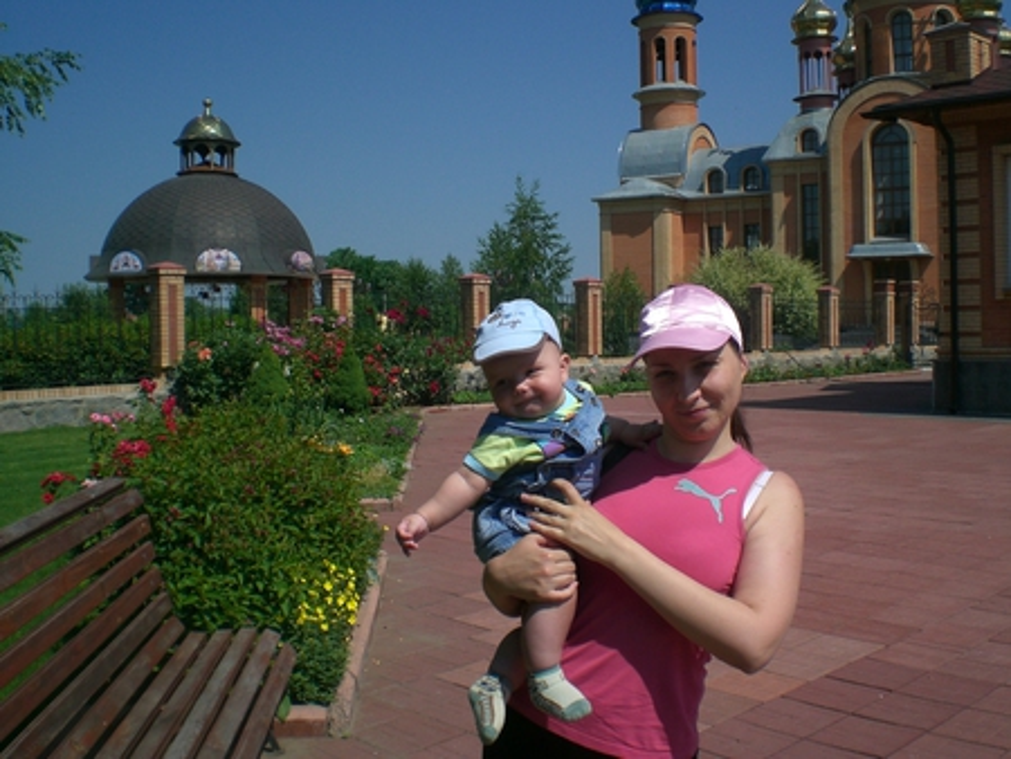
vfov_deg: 37.8
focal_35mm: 38
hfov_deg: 49.0
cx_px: 506
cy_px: 380
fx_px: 1110
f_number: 4.4
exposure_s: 1/640
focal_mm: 6.3
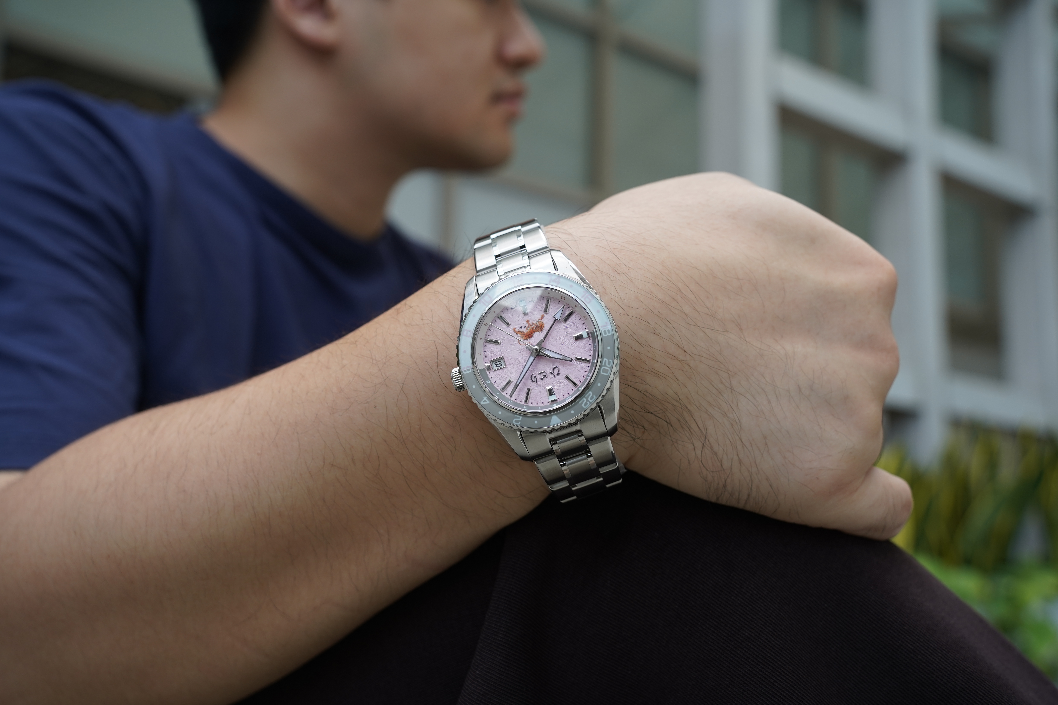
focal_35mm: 38
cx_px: 529
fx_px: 1117
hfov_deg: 50.7
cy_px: 352
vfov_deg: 35.1
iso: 250
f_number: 6.3
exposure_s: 1/160
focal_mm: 38
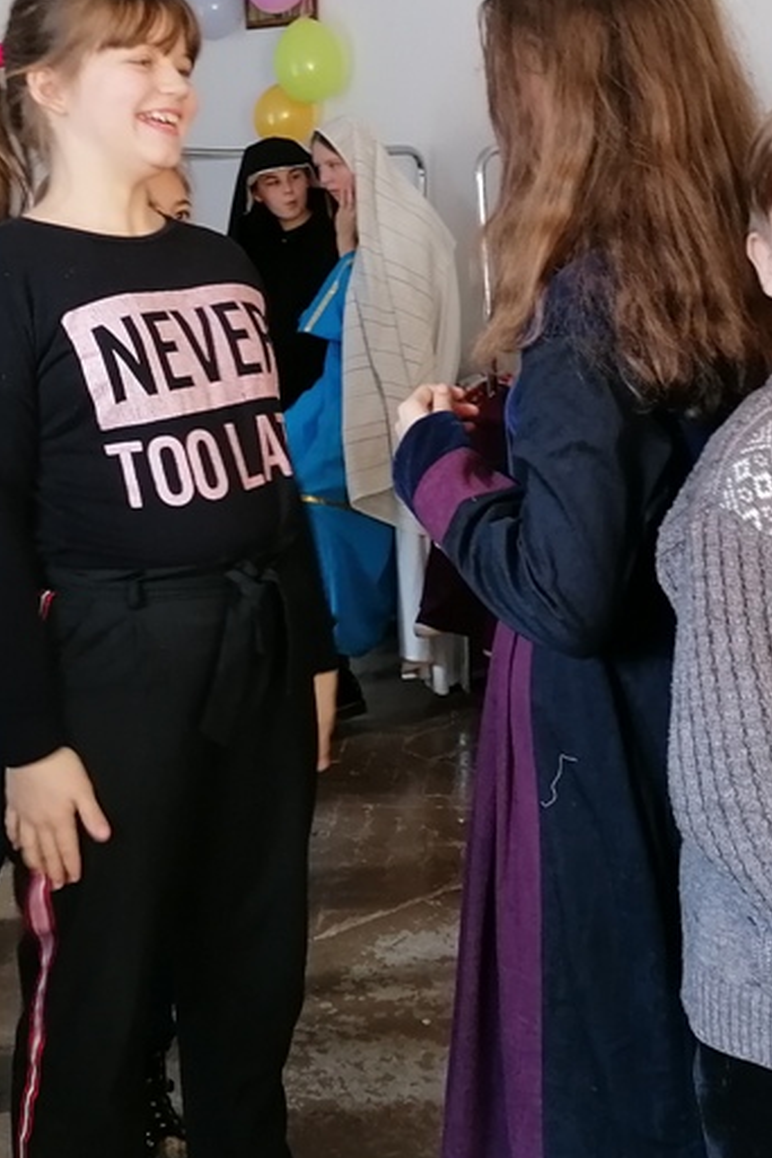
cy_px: 388
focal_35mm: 56
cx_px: 449
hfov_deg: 24.2
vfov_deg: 35.3
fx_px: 1801
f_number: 1.8
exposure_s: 1/36
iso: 160
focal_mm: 4.75
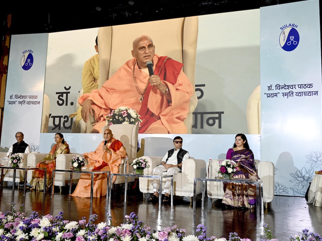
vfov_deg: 40.7
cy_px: 121
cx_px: 144
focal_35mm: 35
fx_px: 326
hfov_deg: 52.5
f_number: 6.3
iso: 800
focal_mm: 32
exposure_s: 1/160
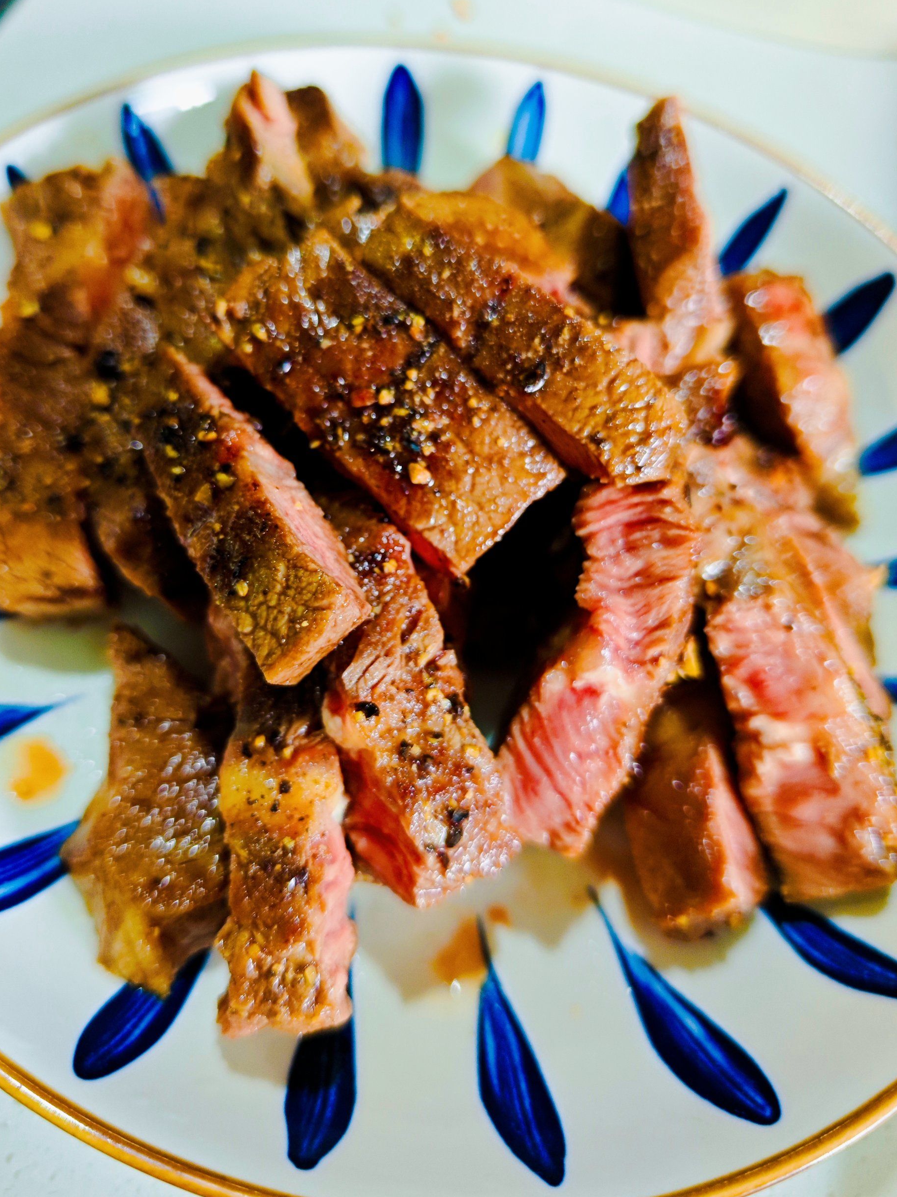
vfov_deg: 65.3
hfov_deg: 51.3
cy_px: 561
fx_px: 933
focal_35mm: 27
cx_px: 416
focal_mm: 5.84
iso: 320
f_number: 1.6
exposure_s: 1/50
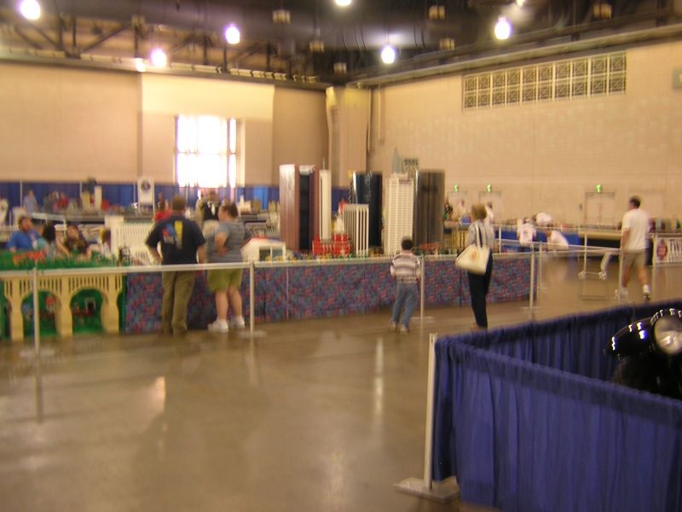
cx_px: 341
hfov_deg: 51.4
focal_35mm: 36
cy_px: 256
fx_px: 709
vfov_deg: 39.7
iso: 100
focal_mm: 4.7
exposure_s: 1/9.4
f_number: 2.6
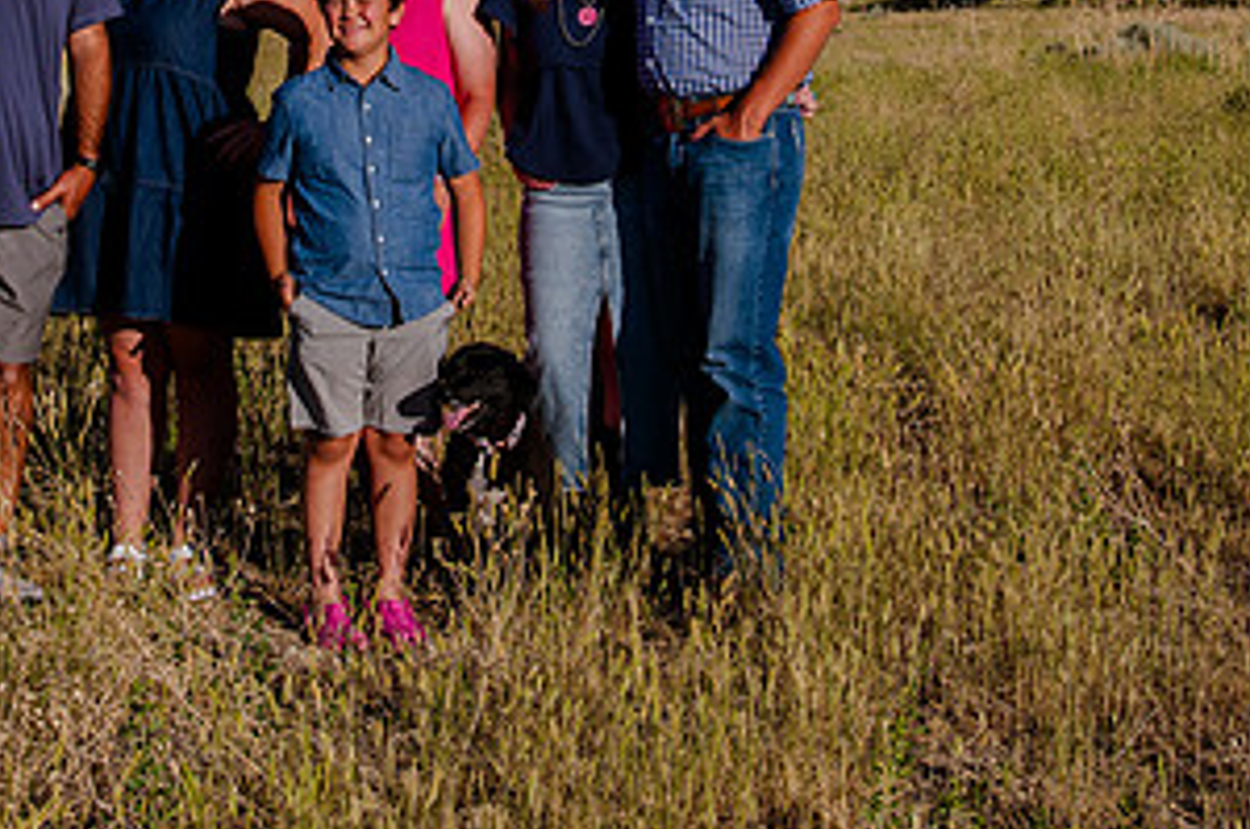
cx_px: 342
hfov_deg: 18.0
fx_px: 3917
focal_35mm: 113
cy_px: -138
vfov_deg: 11.9
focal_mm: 44
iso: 200
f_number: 10
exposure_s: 1/640
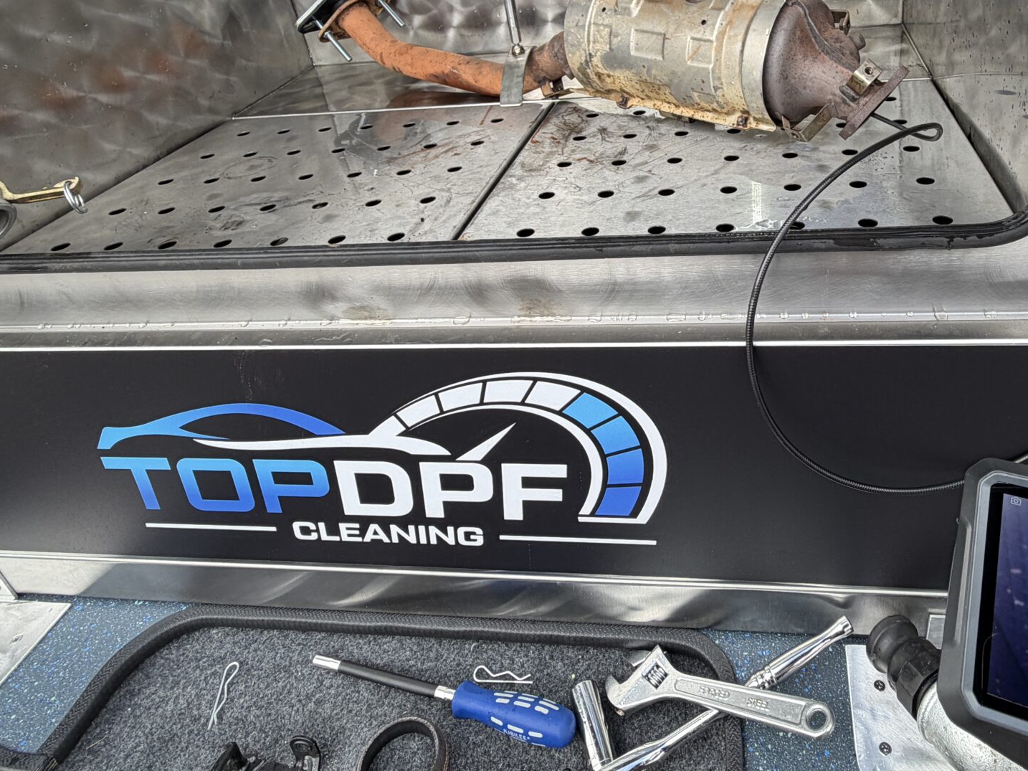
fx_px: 742
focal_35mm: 25
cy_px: 197
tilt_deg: -30.6
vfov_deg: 52.6
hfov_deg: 67.7
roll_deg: +6.1
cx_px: 675
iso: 25
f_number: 2.2
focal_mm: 2.22
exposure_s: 1/100
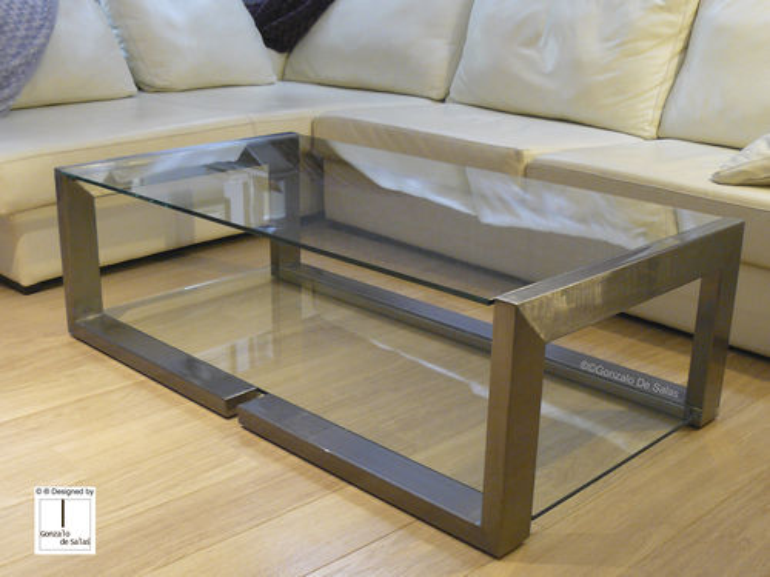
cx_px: 385
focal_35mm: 43
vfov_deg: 33.6
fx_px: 956
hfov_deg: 43.9
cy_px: 288
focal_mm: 6
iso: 200
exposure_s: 1/8
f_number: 2.8
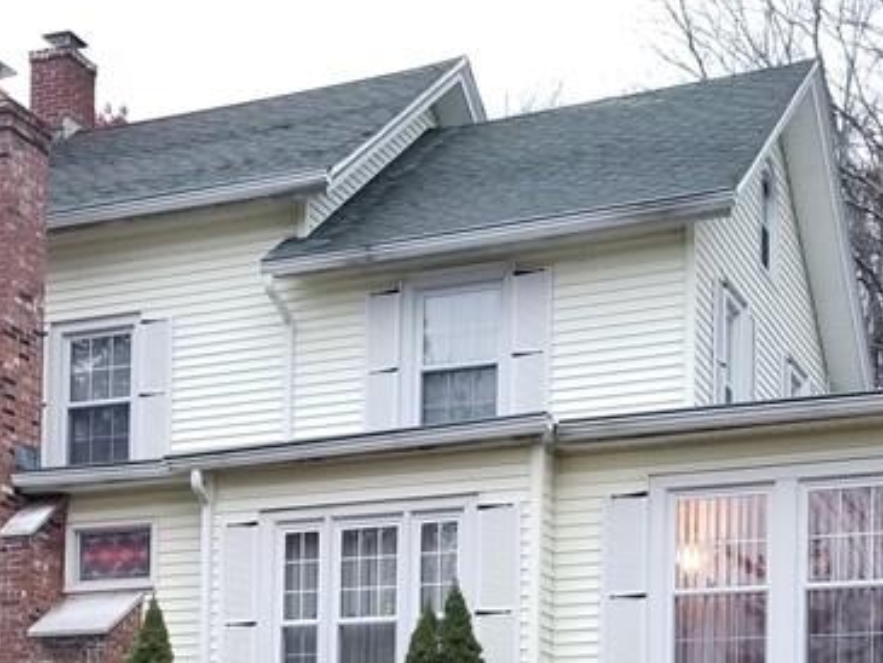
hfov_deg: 26.4
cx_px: 249
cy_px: 784
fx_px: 1863
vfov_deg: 19.1
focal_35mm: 73
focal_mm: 4.25
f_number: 1.7
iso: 160
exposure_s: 1/40
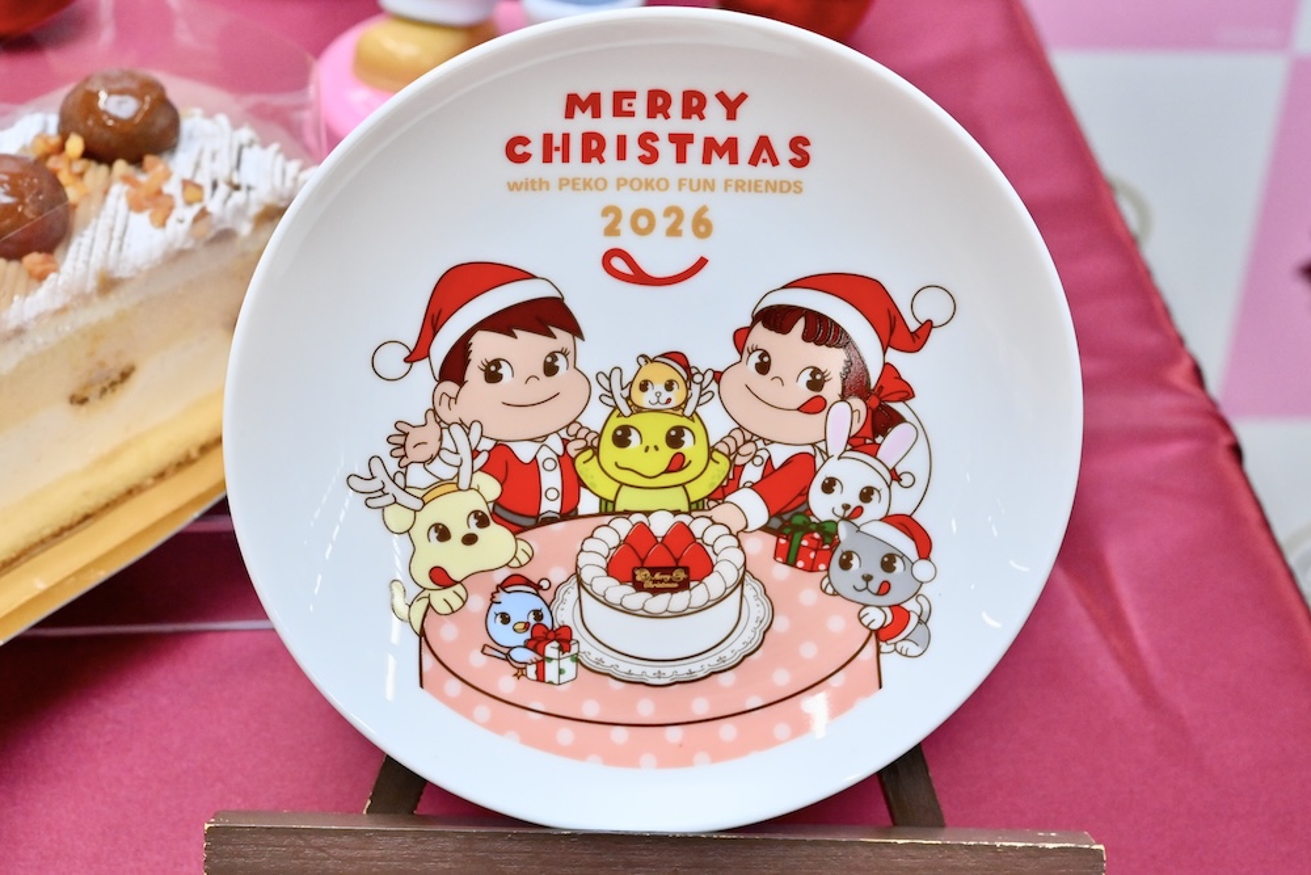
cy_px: 438
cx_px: 656
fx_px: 2185
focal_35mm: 60
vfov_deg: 22.6
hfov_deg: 33.4
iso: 6400
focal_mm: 60
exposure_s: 1/200
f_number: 11
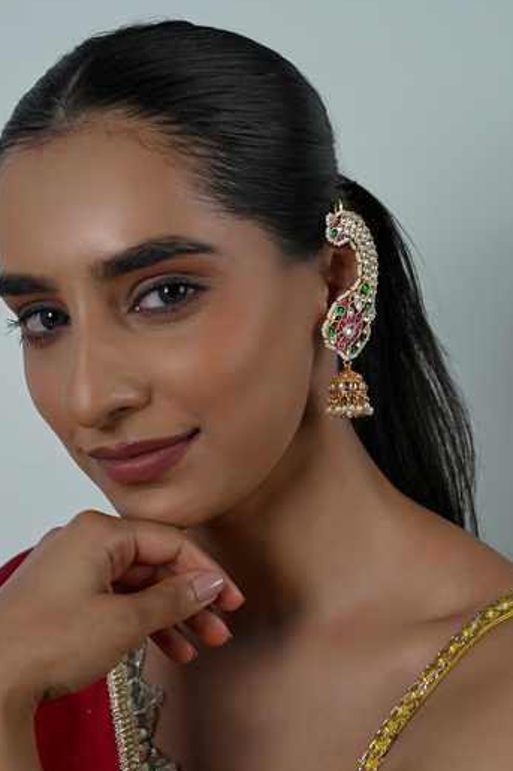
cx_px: 257
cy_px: 383
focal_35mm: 51
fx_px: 1091
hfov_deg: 26.5
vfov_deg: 38.9
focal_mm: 50
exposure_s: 1/125
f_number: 7.1
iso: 500
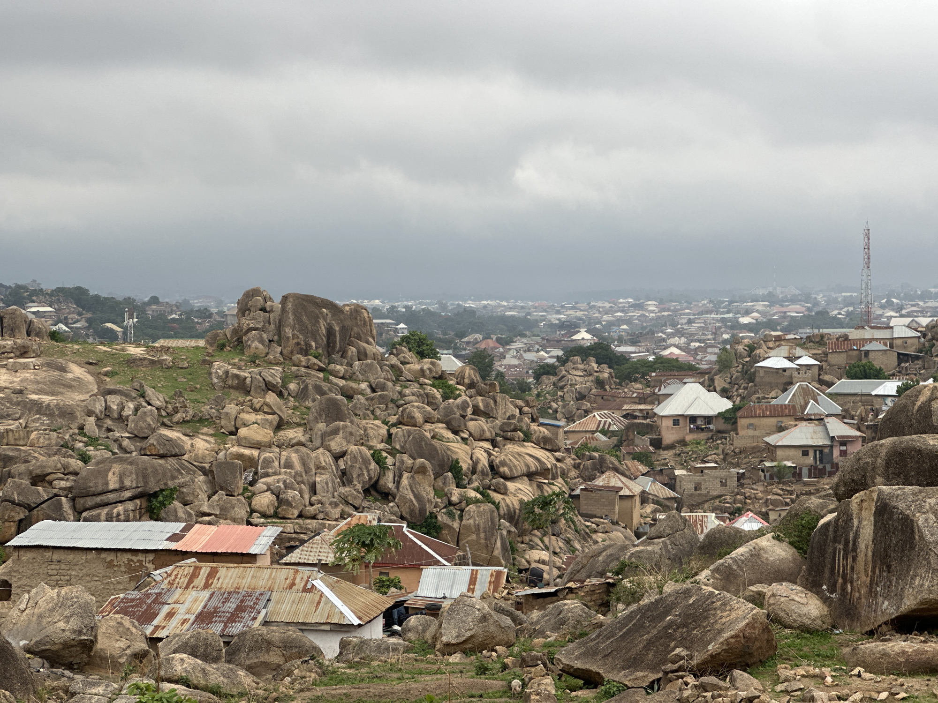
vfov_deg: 19.1
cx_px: 469
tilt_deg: -2.6
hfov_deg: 25.3
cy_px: 352
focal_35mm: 77
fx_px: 2086
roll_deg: +0.3
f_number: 2.8
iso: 32
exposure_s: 1/99
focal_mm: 9
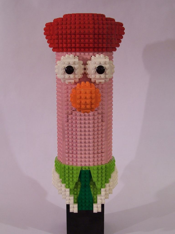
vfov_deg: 34.3
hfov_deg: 26.1
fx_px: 377
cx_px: 88
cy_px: 117
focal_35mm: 56
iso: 80
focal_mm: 9.3
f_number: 3.1
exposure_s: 1/4
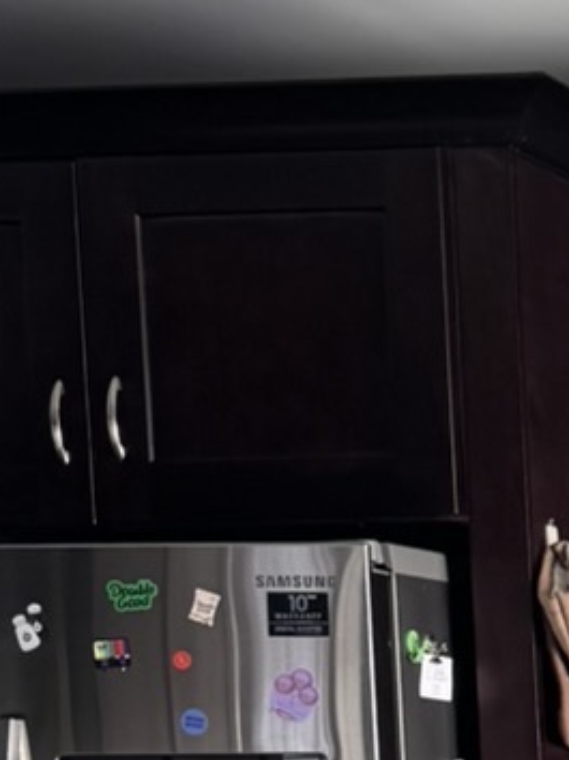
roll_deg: +0.4
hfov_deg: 9.1
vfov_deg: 13.4
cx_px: 1565
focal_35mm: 139
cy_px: 1129
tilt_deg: -7.1
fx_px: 3050
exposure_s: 1/121
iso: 64
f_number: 1.78
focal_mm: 6.76
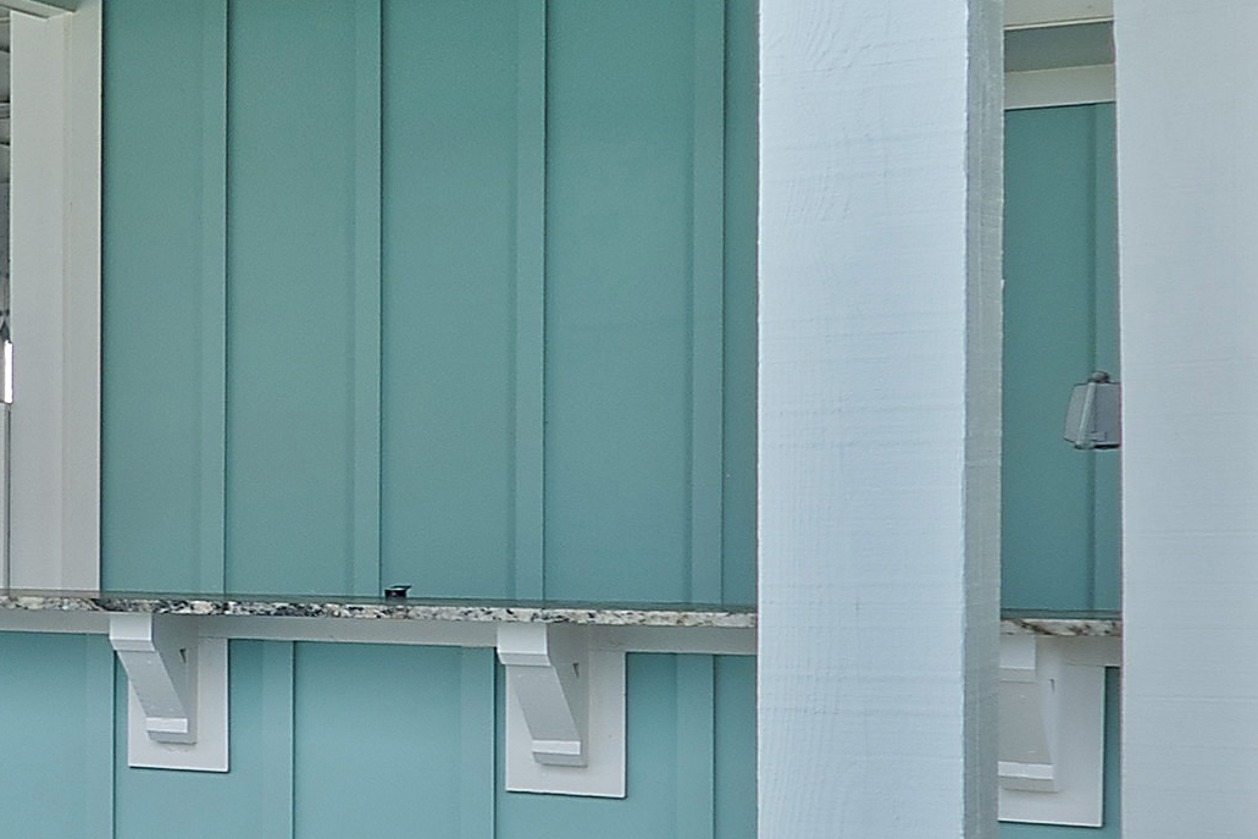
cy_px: 509
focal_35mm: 81
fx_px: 2830
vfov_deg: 16.8
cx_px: -1246
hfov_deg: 17.7
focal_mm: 10
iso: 100
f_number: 5.6
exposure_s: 1/125
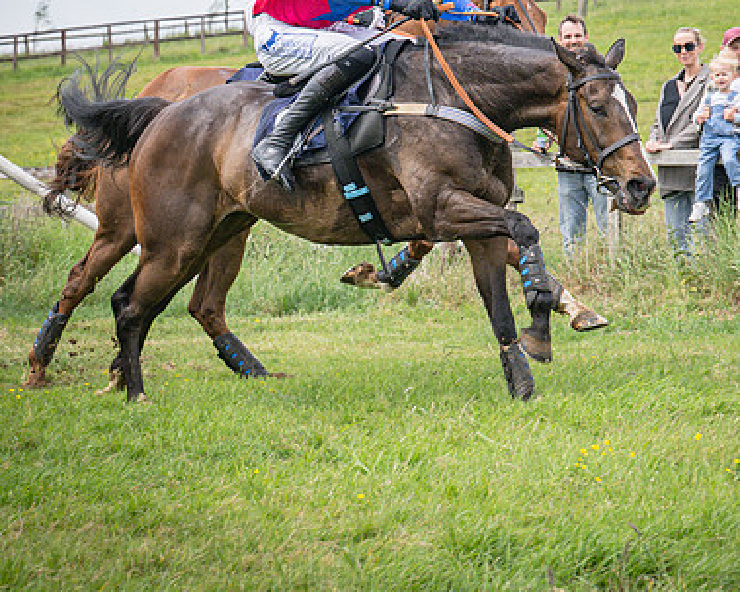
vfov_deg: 8.3
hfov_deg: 10.3
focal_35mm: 187
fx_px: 4094
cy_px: 168
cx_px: 544
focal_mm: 70
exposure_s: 1/1600
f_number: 5
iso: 400
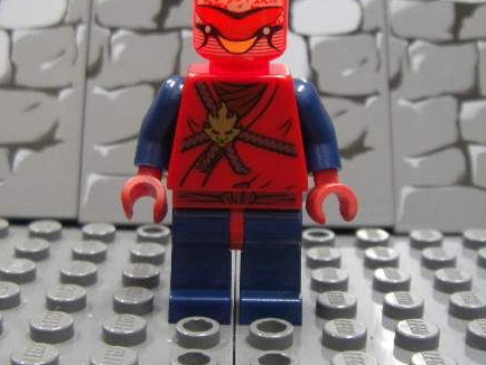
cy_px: 151
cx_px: 240
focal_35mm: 56
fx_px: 787
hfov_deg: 34.3
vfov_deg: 26.1
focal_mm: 6.3
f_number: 3.3
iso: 200
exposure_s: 1/4
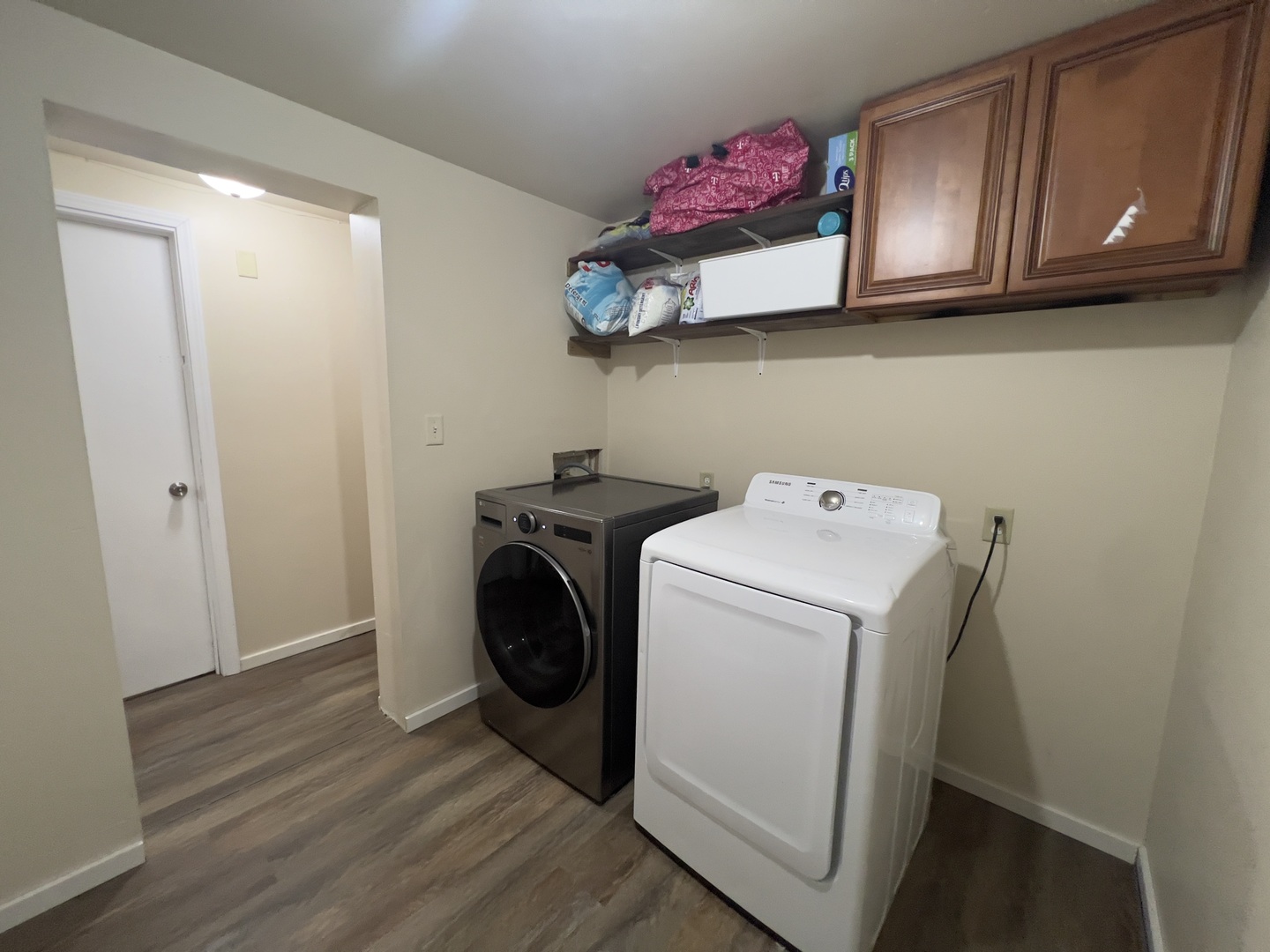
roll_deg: -0.9
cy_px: 476
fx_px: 477
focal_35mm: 13
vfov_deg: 89.9
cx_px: 635
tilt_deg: -7.6
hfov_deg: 106.2
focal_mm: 1.57
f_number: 1.8
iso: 400
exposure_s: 1/60
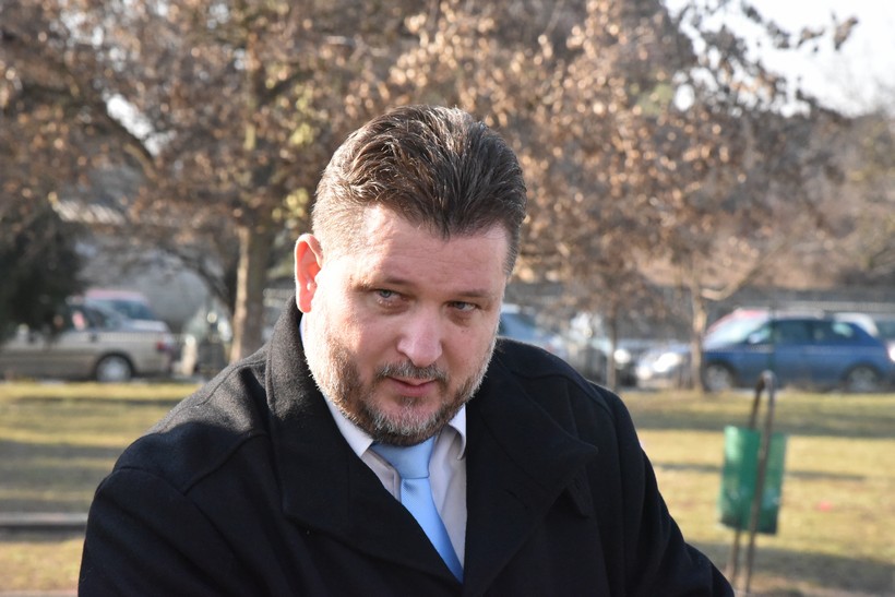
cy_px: 298
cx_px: 448
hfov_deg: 17.1
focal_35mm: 120
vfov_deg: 11.4
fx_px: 2984
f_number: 13
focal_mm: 120
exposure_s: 1/2500
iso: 10000
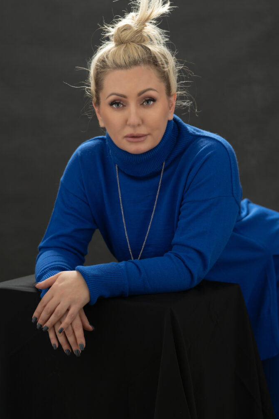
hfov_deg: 15.4
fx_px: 1035
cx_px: 139
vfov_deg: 22.9
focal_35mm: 89
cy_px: 208
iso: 100
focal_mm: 88
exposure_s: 1/160
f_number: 2.8
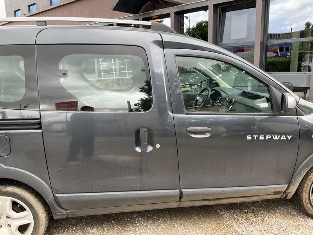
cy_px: 118
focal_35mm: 29
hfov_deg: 61.7
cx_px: 156
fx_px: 262
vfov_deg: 48.2
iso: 25
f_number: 1.8
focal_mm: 3
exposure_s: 1/122
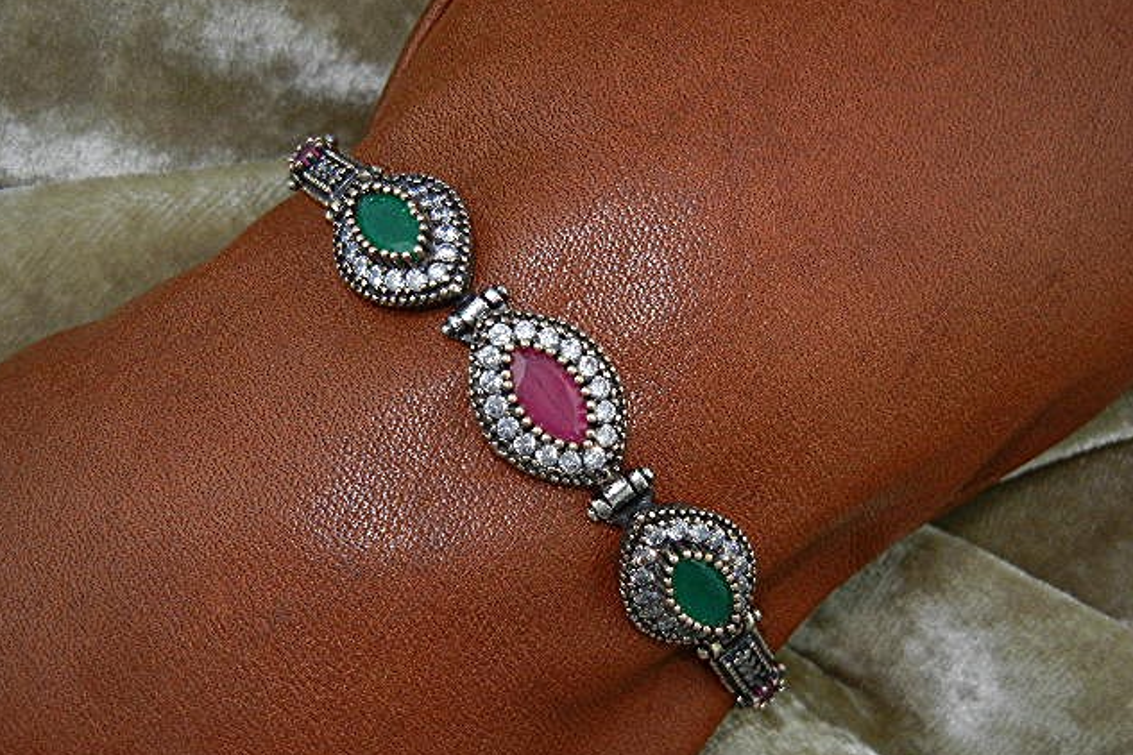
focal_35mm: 62
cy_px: 420
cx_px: 562
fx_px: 1951
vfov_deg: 21.9
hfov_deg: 32.4
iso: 288
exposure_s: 1/30
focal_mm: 10.6
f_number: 4
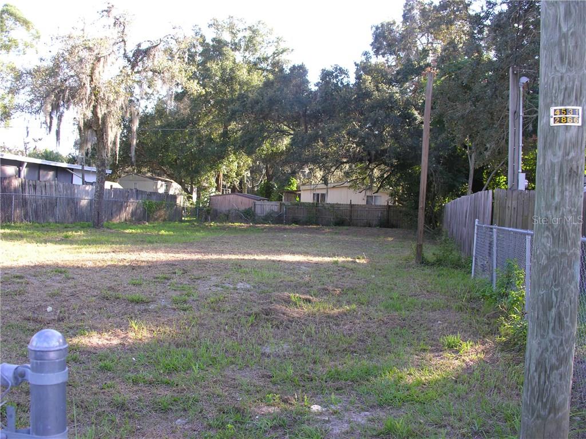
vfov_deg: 40.7
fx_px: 593
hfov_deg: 52.6
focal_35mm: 35
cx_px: 293
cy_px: 220
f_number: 3.6
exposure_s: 1/57.6
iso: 50
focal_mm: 8.9
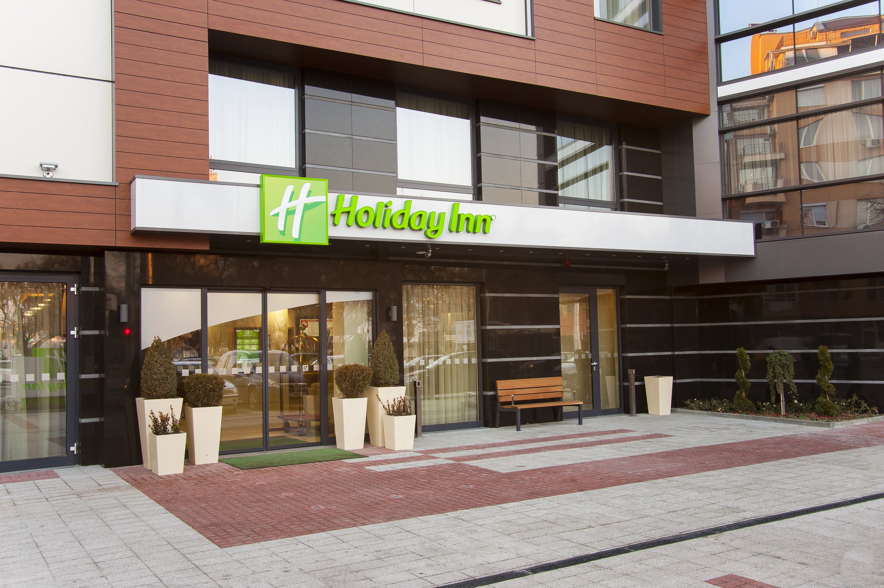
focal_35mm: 34
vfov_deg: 38.8
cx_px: 442
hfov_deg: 55.8
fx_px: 834
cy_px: 294
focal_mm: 34
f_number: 11
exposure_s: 1/10
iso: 200
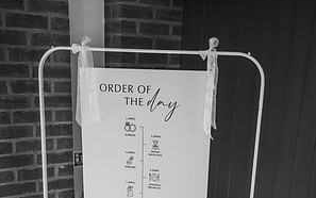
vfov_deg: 22.7
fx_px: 465
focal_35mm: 54
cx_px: 159
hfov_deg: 37.5
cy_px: 215
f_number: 4
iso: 280
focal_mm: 35
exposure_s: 1/200
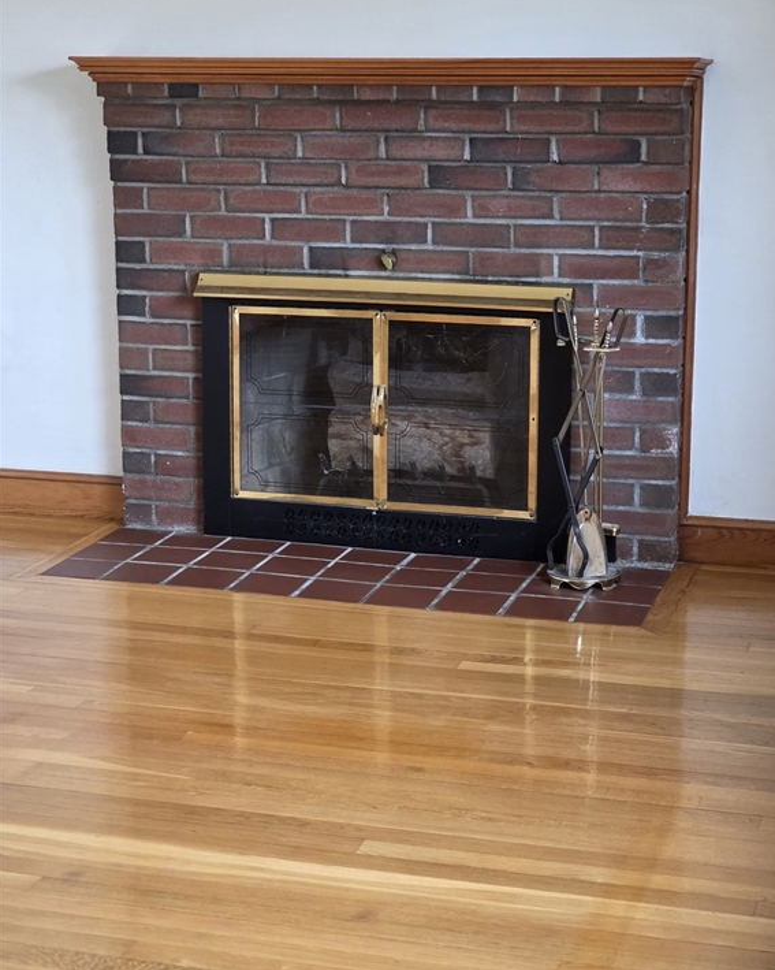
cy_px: 494
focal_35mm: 73
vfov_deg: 26.1
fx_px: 2093
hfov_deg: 21.0
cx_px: 392
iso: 320
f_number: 2.4
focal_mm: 7.9
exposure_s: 1/120
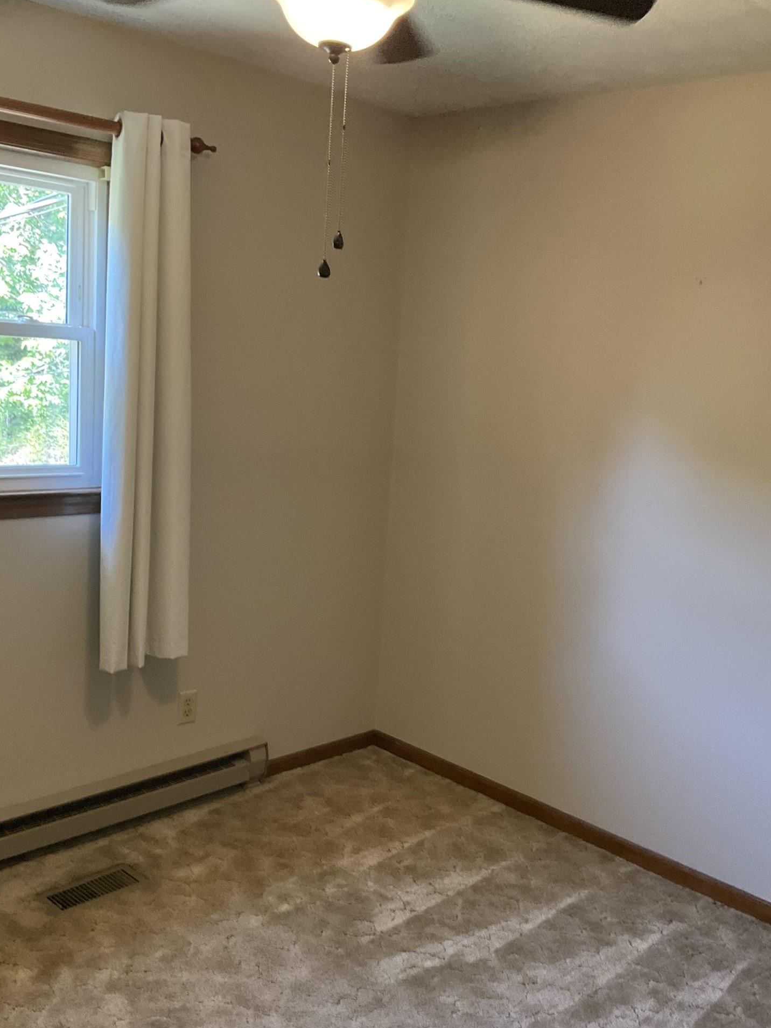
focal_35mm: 35
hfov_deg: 40.7
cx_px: 401
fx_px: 1039
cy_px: 530
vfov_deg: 52.6
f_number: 1.8
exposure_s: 1/60
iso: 160
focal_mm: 3
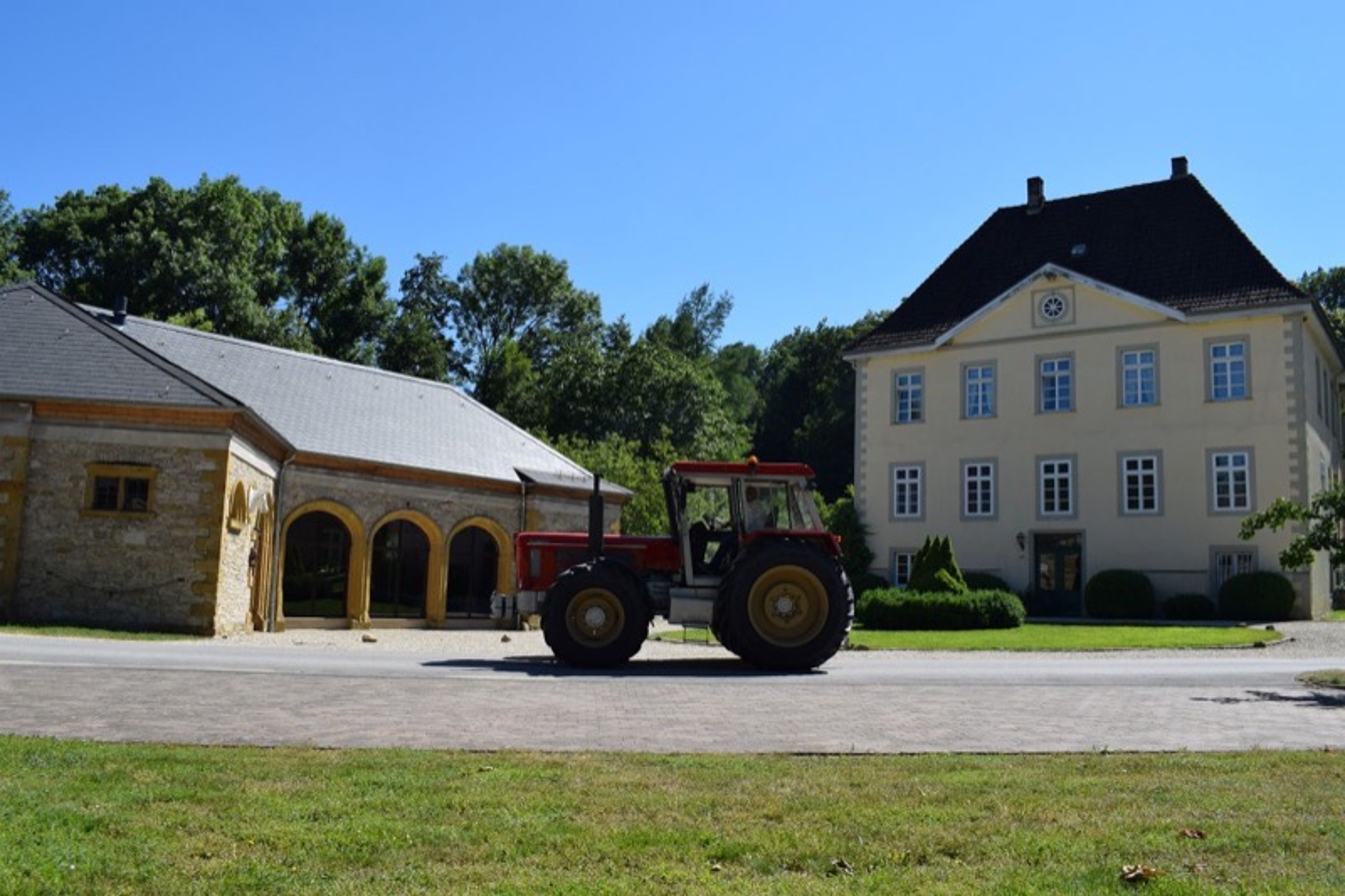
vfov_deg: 43.6
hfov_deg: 61.9
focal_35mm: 30
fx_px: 1121
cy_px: 448
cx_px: 672
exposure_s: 1/400
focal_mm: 20
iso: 200
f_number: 10
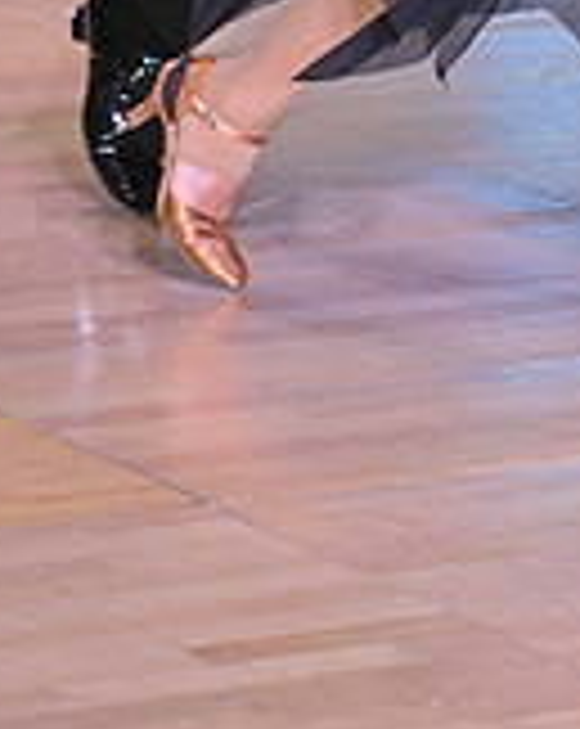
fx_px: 7101
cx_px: 510
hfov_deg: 4.7
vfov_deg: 5.8
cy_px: -544
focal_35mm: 330
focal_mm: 98
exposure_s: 1/400
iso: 3200
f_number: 5
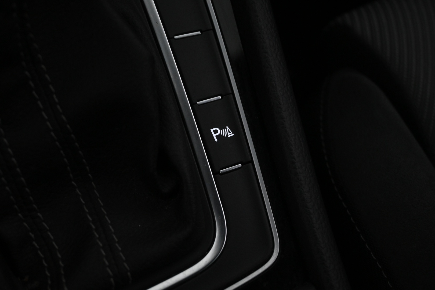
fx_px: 598
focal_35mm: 50
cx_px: 218
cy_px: 145
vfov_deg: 27.3
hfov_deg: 40.0
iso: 1800
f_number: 5
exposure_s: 1/50
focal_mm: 33
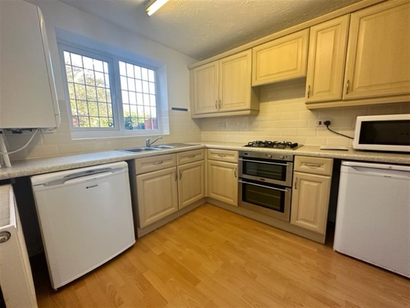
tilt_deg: -9.5
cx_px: 205
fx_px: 166
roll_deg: +1.1
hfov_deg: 102.1
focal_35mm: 14
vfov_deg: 85.7
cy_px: 154
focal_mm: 2.22
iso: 200
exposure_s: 1/100
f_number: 2.2
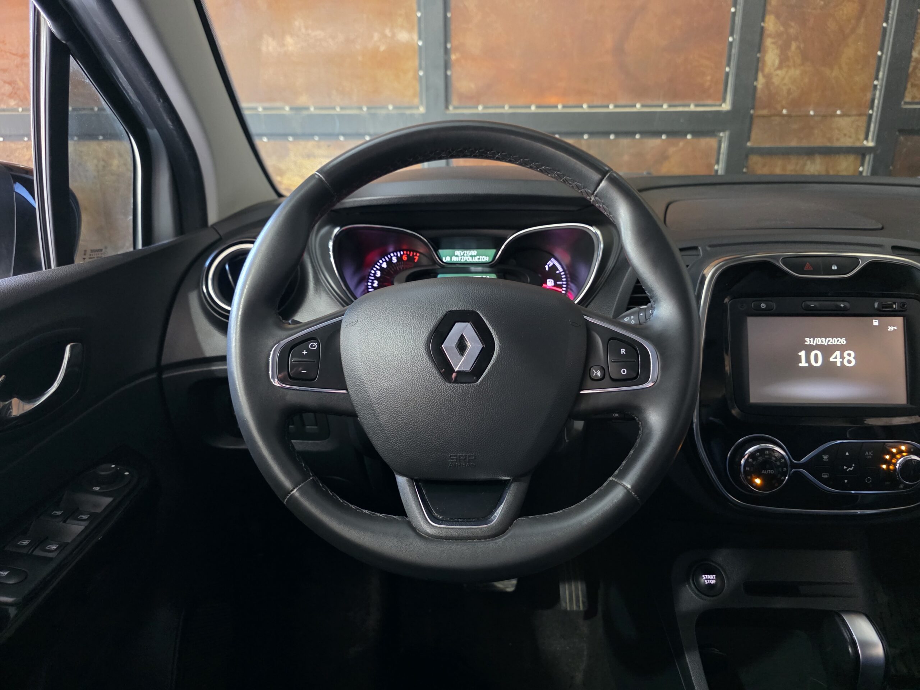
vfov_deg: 58.9
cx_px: 460
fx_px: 611
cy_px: 345
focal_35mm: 23
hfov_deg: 73.9
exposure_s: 1/50
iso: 1250
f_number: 1.7
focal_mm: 6.3
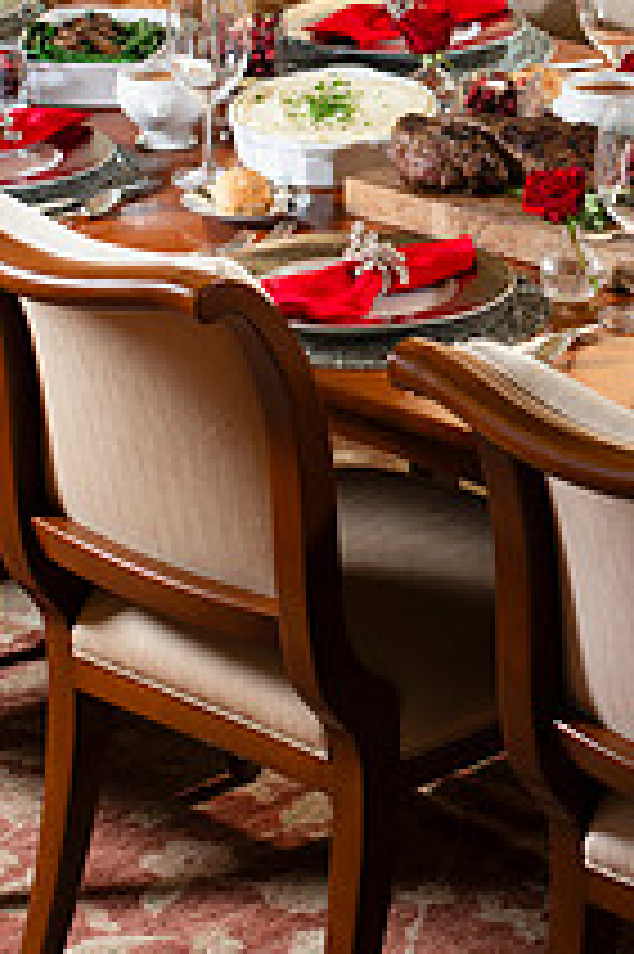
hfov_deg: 9.9
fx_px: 3625
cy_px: 128
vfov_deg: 14.8
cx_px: 679
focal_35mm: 137
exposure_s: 1/100
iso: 320
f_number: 5
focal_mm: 50
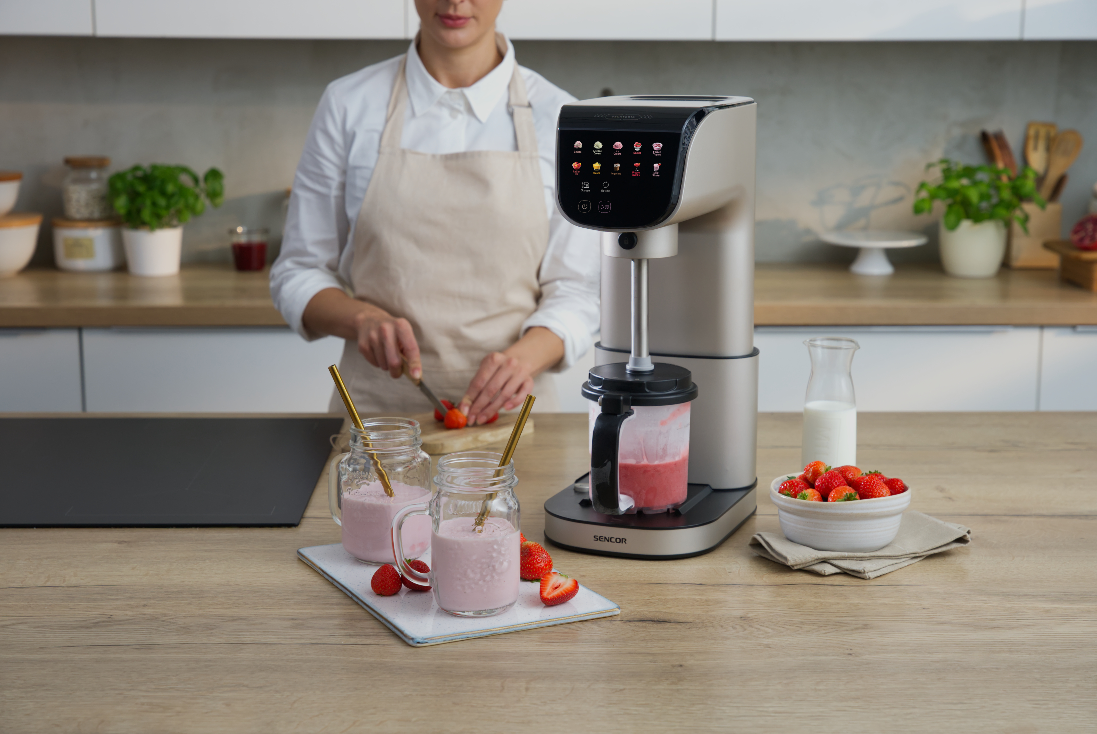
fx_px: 1766
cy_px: 367
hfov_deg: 34.5
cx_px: 548
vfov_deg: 23.5
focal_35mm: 58
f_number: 5.6
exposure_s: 1/125
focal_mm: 57.9
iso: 640
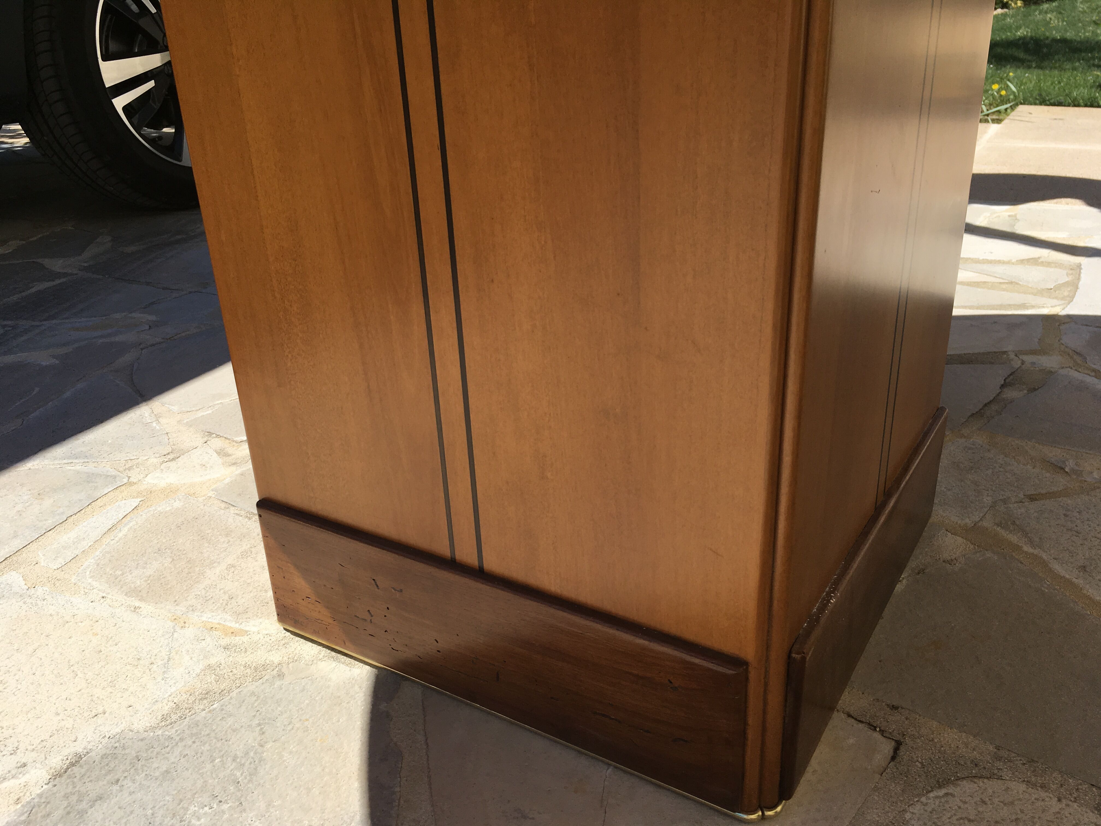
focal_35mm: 29
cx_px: 550
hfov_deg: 61.7
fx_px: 922
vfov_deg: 48.2
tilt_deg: -23.8
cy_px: 413
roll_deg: +1.2
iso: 25
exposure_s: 1/1538
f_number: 2.2
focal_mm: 4.15
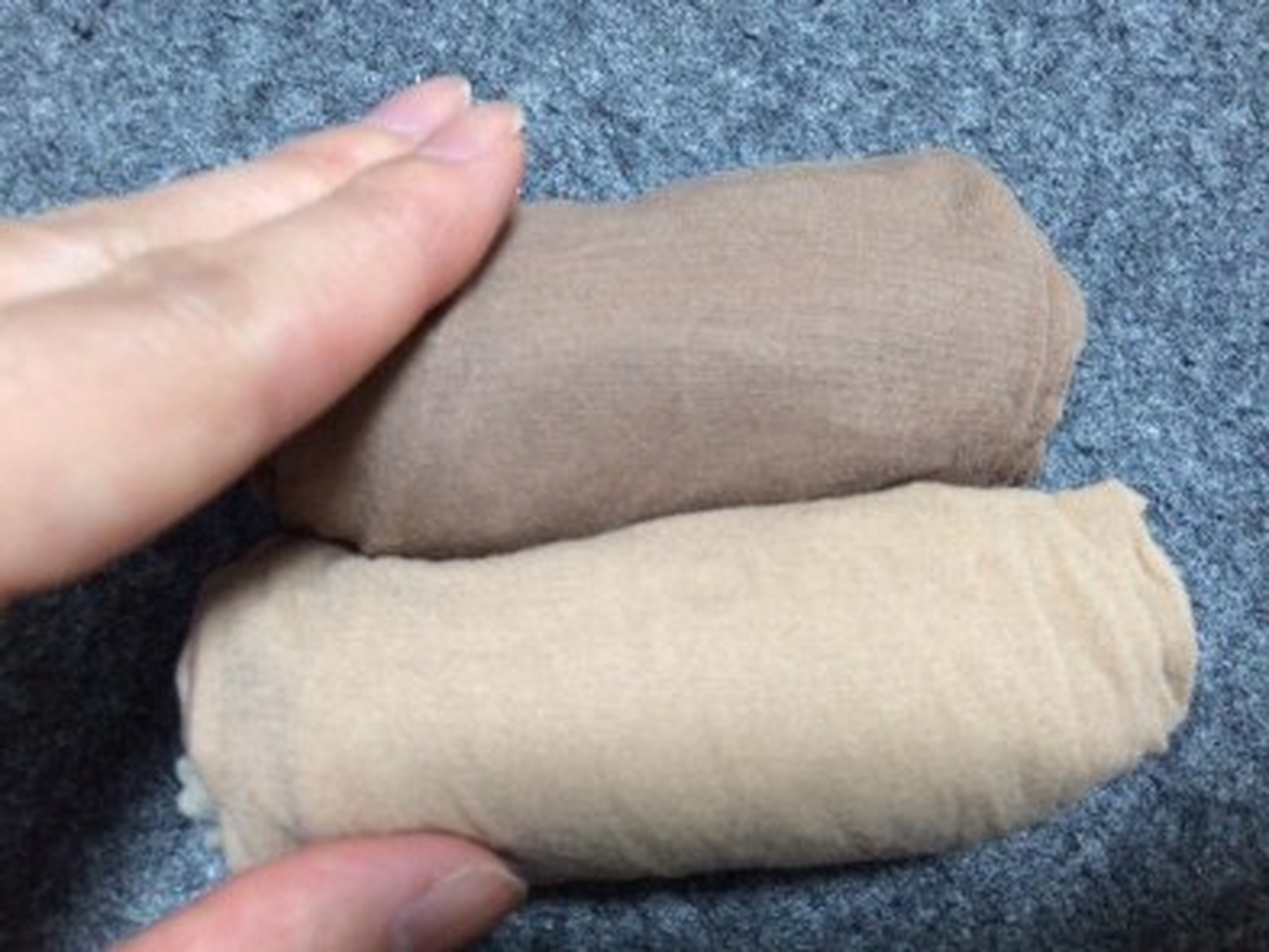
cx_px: 634
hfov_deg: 59.9
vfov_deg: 46.8
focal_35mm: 30
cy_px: 476
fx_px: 1100
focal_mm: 4.12
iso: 320
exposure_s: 1/30
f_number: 2.2
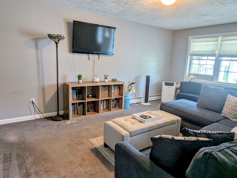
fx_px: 110
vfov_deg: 78.1
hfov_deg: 94.5
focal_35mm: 16
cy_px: 89
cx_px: 118
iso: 107
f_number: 2.2
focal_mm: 2.22
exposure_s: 1/40
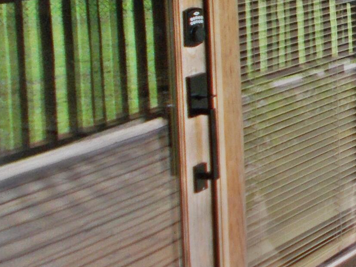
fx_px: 1265
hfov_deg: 14.6
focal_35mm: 123
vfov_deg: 11.9
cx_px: 576
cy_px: -7
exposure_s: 1/60
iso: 80
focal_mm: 6
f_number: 3.6
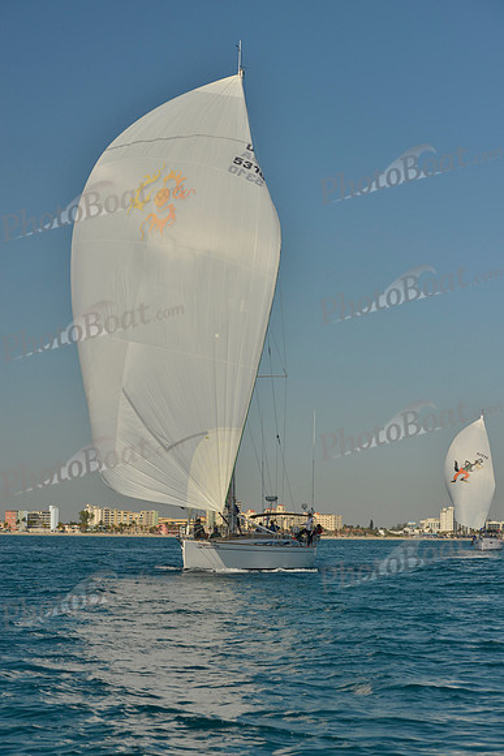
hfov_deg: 19.5
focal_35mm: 70
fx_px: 1469
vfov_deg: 28.8
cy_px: 378
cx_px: 252
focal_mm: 70
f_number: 9
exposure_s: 1/640
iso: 200
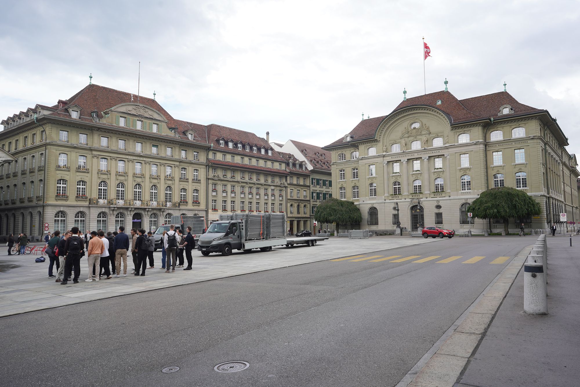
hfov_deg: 73.7
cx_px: 290
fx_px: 387
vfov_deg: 53.1
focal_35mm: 24
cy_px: 194
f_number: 8
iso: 100
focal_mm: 24
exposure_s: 1/100
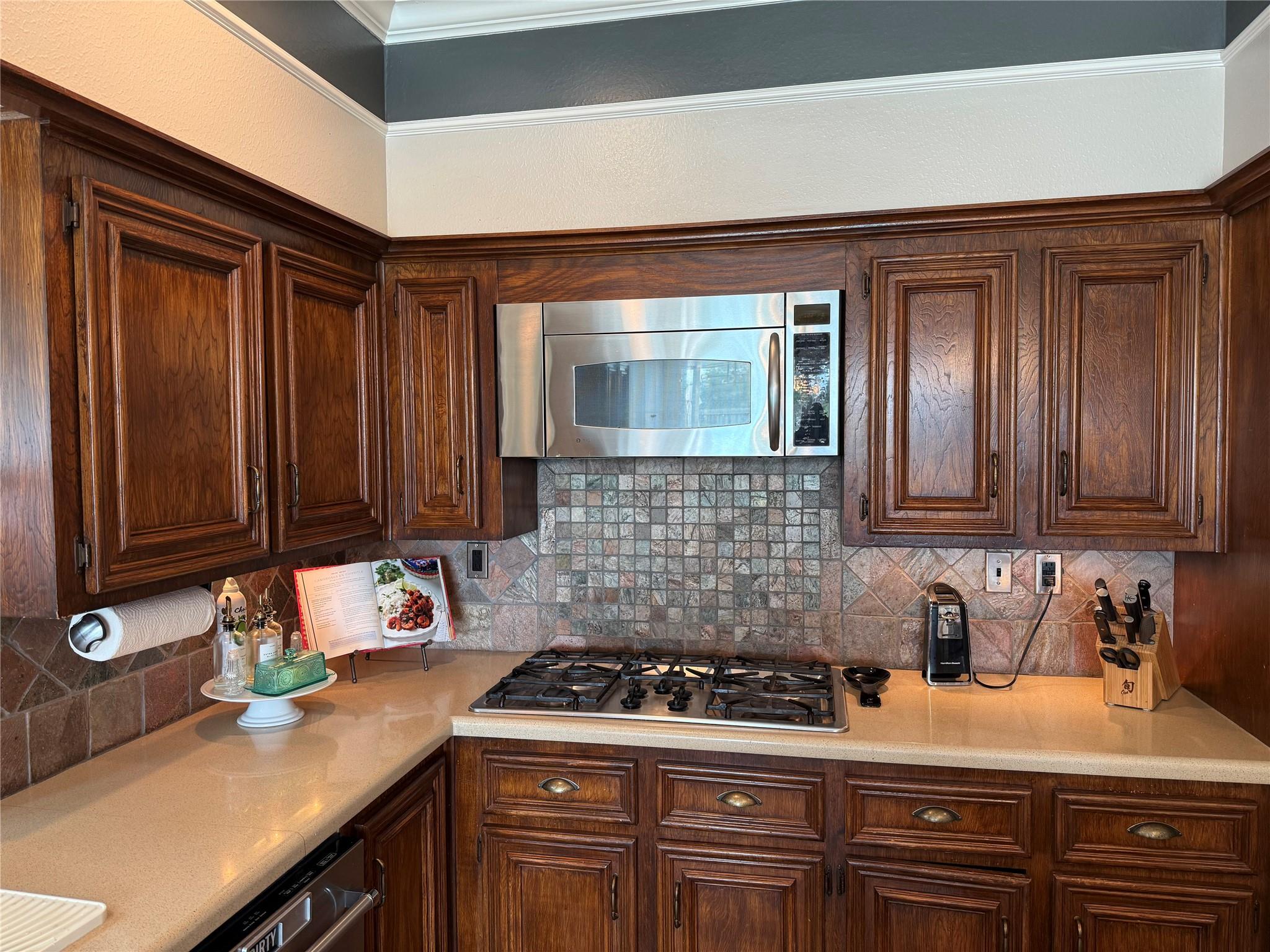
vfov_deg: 56.8
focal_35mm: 24
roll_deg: +0.3
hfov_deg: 71.6
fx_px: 881
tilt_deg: -2.4
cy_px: 476
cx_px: 635
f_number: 1.78
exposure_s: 1/60
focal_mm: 6.76
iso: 125
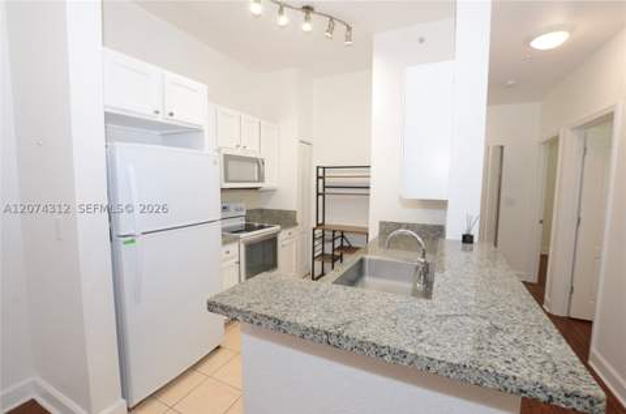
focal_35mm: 15
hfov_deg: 100.6
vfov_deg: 77.0
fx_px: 260
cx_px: 313
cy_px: 207
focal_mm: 10
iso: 200
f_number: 6.3
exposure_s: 1/10
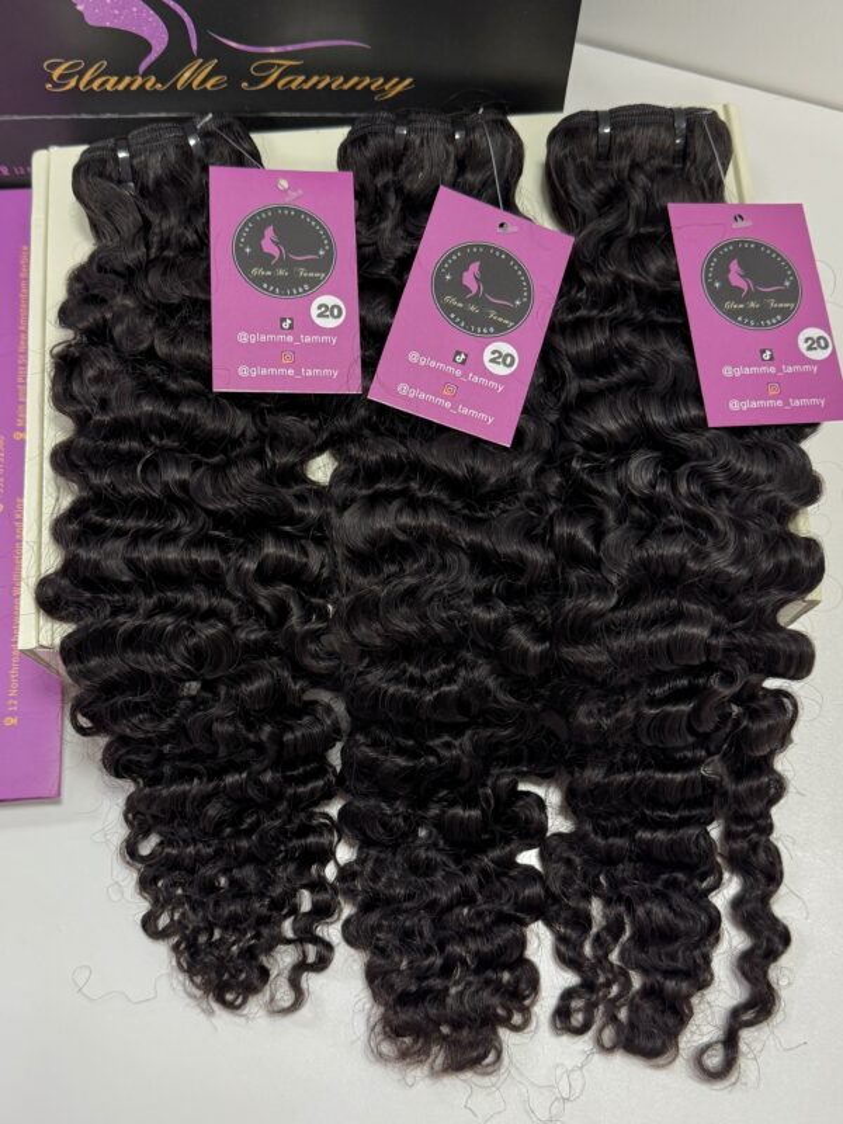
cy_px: 562
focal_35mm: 24
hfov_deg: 56.8
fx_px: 779
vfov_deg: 71.6
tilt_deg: -72.9
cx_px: 422
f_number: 1.78
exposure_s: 1/50
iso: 125
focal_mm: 6.76
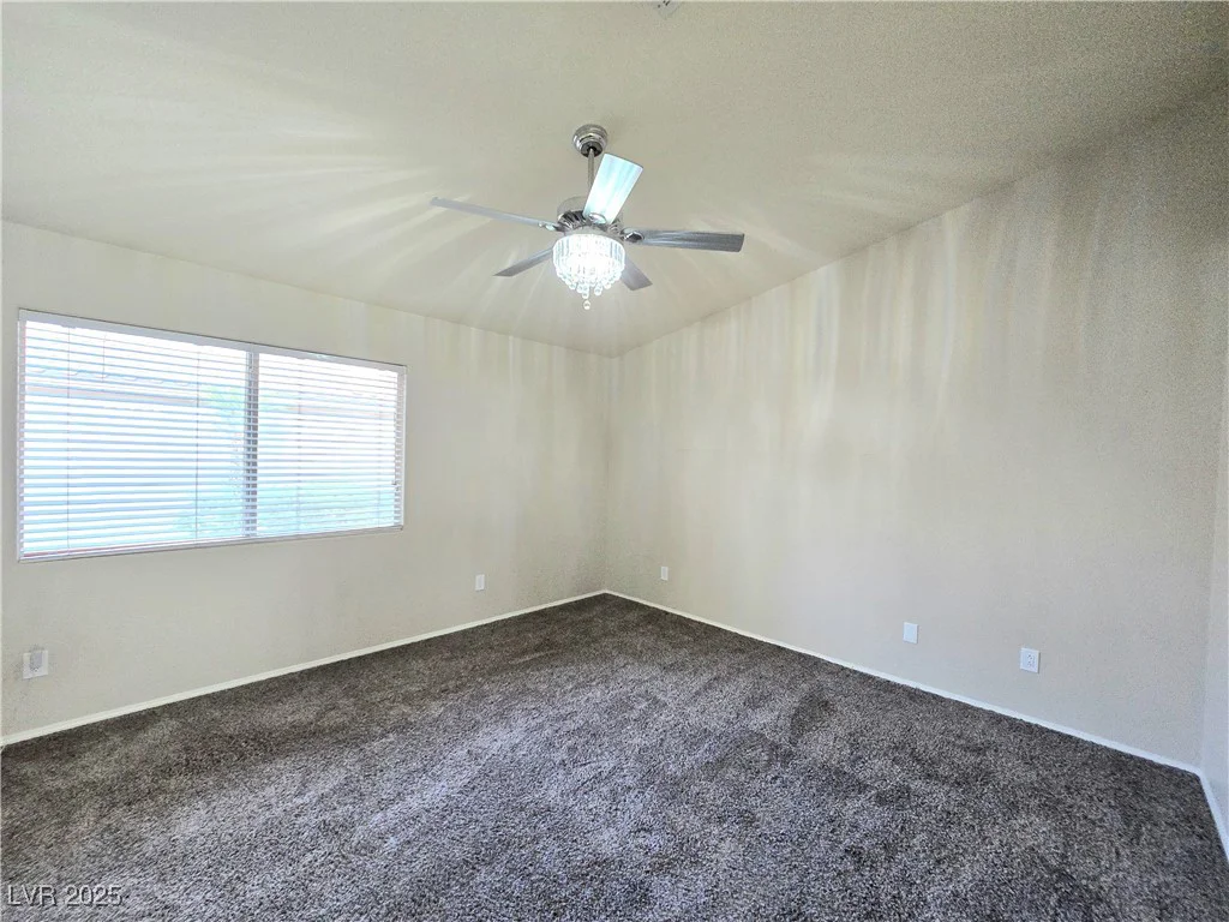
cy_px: 461
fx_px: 462
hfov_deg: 106.2
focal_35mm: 13
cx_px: 614
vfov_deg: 89.9
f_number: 2.2
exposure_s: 1/60.2
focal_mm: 2.2
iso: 400
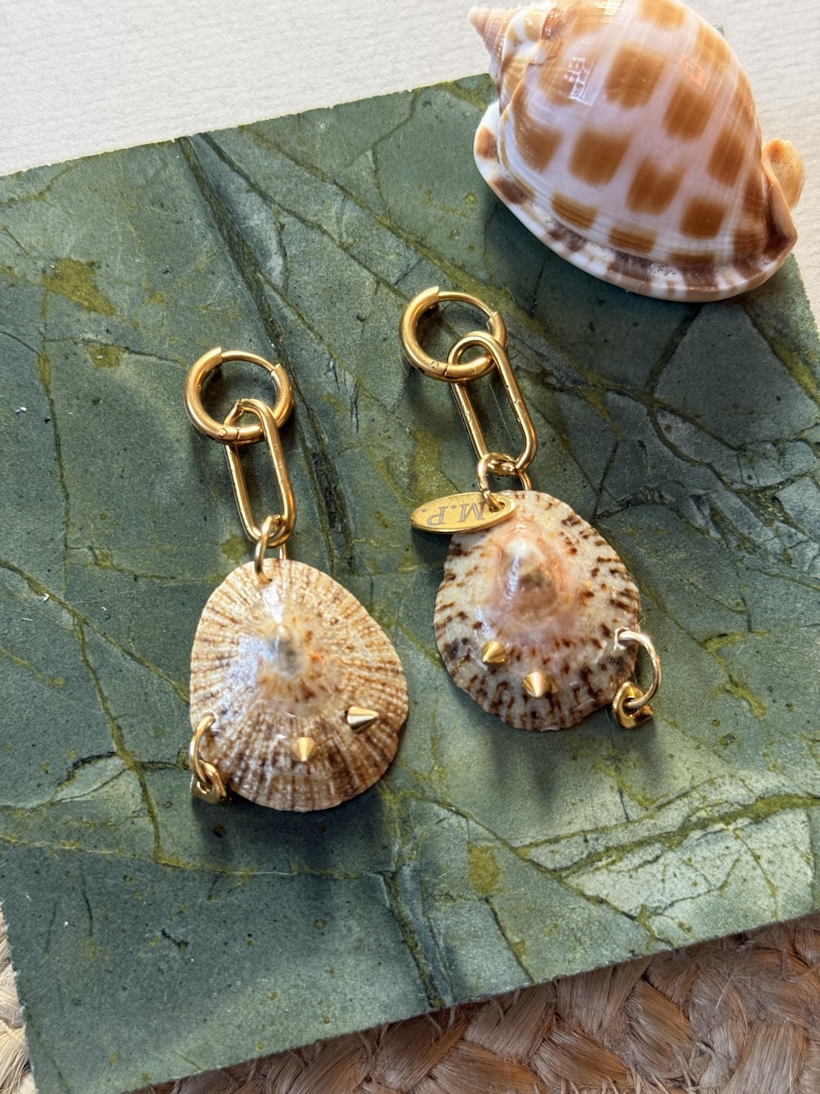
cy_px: 547
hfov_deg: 30.3
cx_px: 410
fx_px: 1516
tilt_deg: -76.4
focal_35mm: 48
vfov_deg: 39.7
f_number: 1.78
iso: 200
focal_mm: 6.76
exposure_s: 1/33
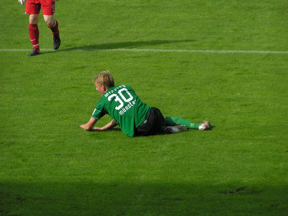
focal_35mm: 247
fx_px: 2055
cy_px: 108
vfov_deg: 6.0
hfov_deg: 8.0
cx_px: 144
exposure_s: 1/640
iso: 50
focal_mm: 37.8
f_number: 3.5
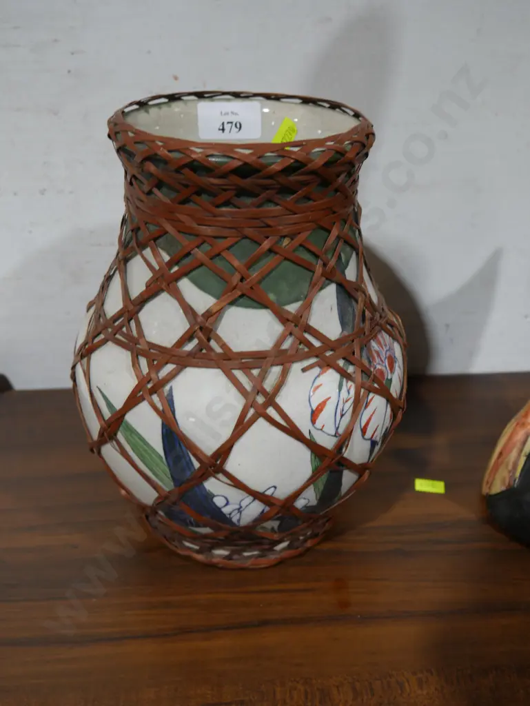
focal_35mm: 36
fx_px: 734
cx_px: 265
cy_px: 353
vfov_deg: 51.3
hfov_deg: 39.7
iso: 320
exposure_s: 1/60
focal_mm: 18
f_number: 4
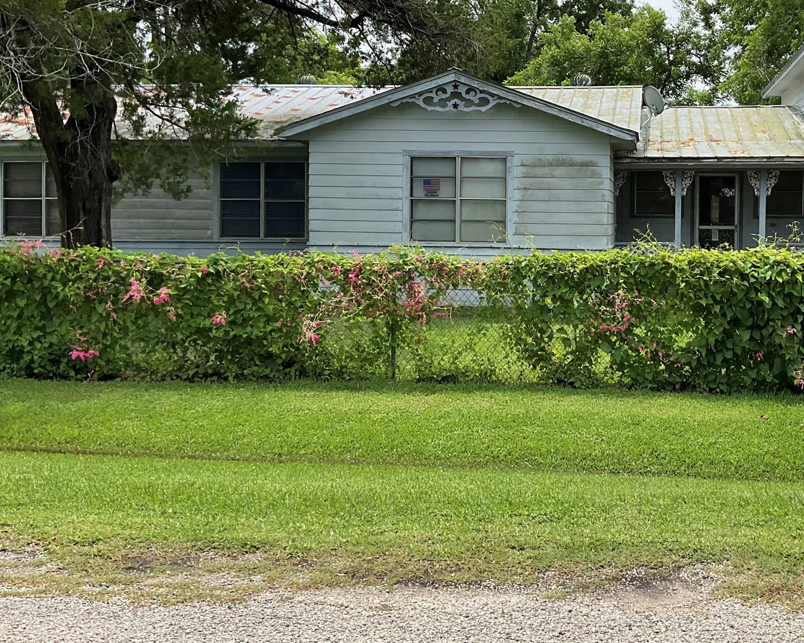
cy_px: 234
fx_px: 1023
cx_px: 562
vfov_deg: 34.7
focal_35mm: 43
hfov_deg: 42.1
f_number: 1.8
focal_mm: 3
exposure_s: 1/1098
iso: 16
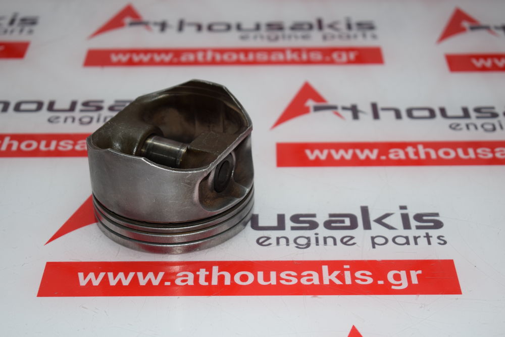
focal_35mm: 75
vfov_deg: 18.2
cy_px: 168
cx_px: 252
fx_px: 1052
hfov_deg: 27.0
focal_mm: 50
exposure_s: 1/200
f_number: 5.6
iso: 500
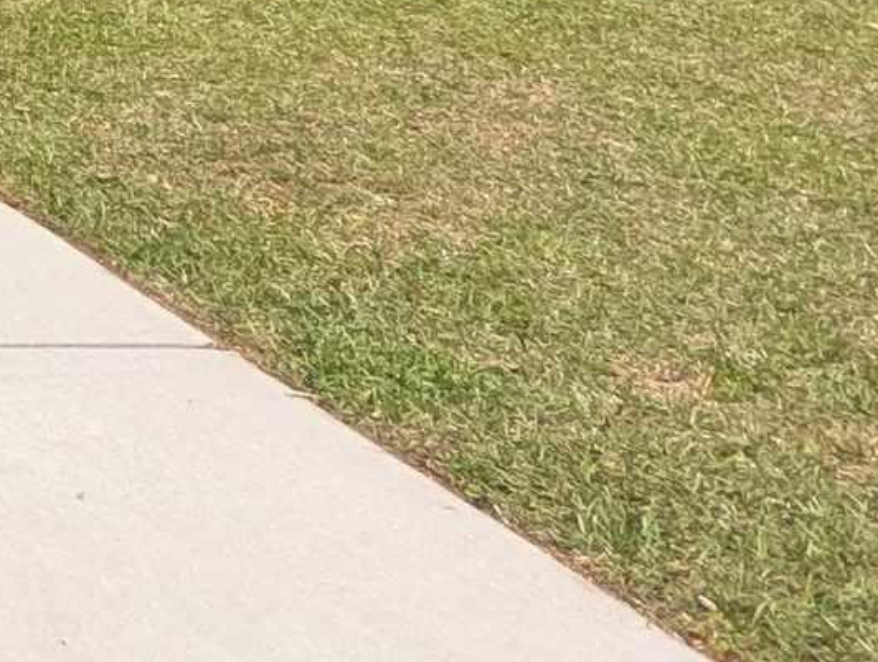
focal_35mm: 92
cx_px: -1144
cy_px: -763
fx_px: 2338
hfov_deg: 14.8
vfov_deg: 13.3
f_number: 2.2
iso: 56
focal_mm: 2.35
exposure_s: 1/1420
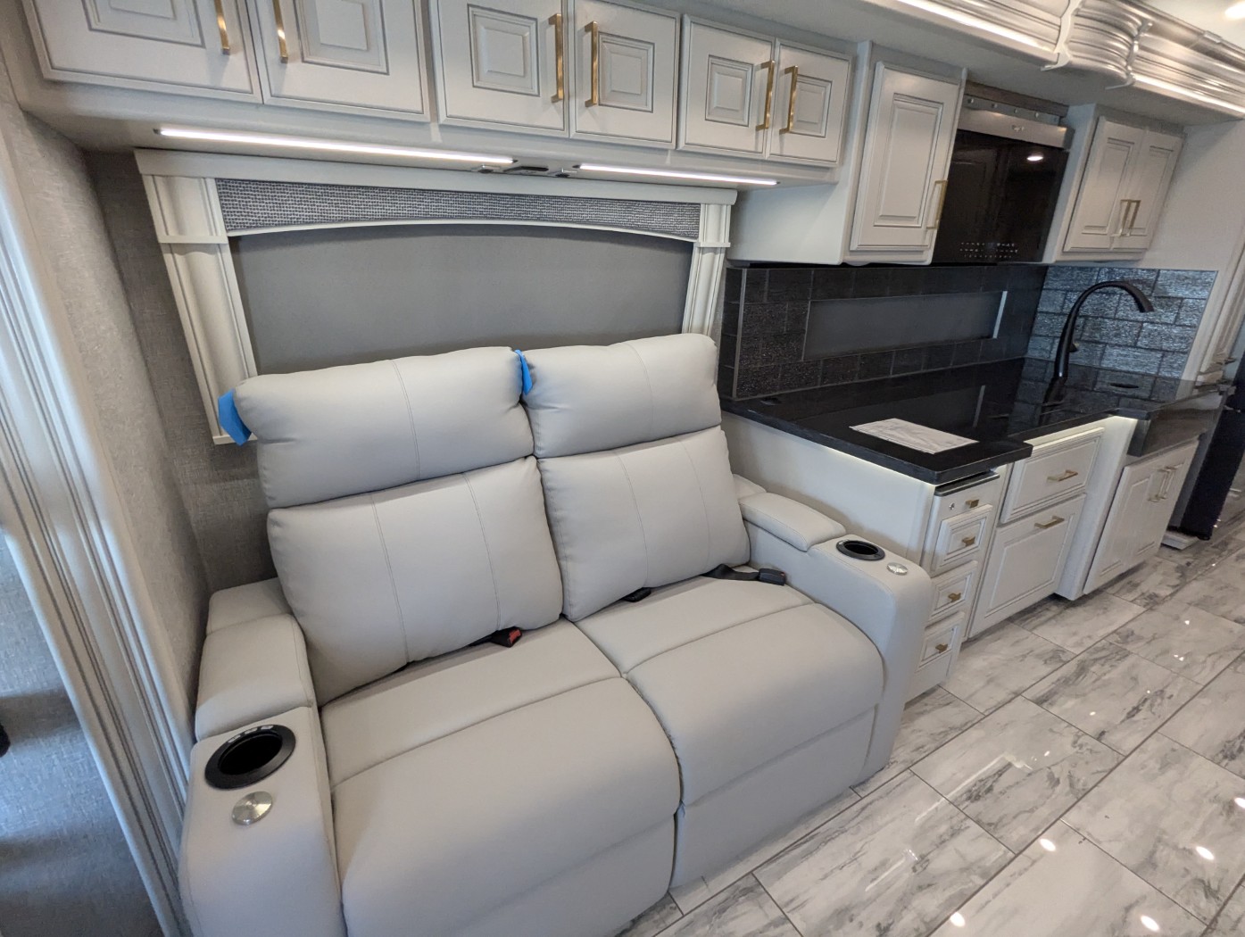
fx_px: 576
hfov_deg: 94.4
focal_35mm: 16
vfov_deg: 78.2
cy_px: 468
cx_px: 622
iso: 394
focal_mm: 2.35
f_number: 2.2
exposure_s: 1/230
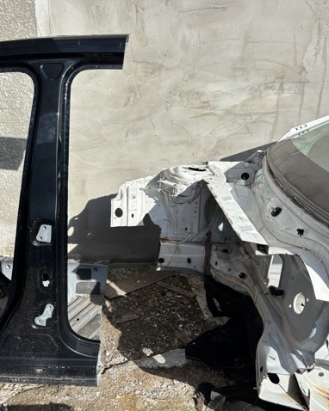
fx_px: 414
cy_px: 206
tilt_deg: -21.8
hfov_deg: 41.1
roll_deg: +1.5
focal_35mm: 34
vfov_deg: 52.9
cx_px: 57
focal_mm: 5.96
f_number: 1.6
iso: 50
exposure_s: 1/3534
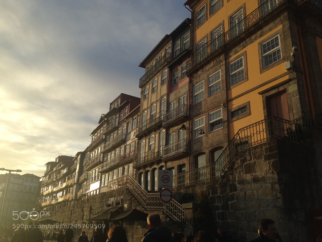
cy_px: 121
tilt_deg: +20.7
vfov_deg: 42.9
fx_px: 307
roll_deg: -2.0
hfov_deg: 55.4
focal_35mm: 33
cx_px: 161
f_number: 2.4
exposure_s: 1/1232
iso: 50
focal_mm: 4.12
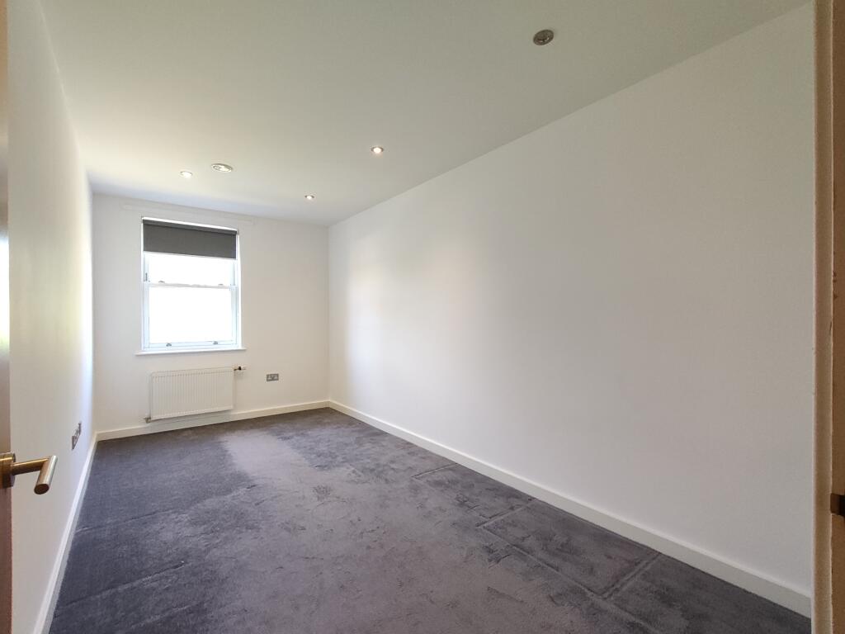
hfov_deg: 98.2
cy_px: 317
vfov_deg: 81.7
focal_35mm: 15
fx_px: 366
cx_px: 422
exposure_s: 1/50
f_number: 2.2
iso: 320
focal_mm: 1.67
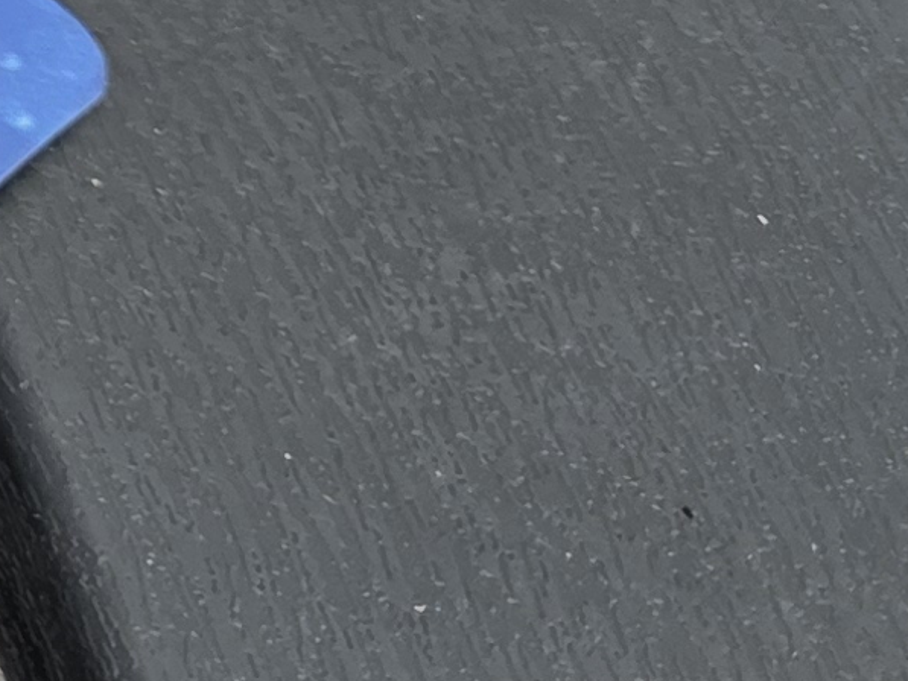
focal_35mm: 154
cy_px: -789
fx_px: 4040
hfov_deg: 10.5
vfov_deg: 8.9
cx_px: -1481
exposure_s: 1/100
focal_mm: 6.3
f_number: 1.7
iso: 160
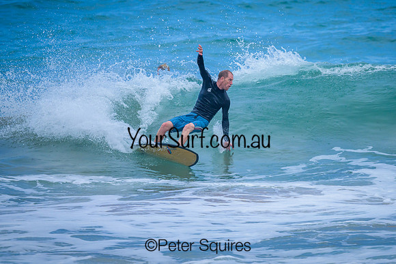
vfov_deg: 1.3
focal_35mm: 1099
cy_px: 102
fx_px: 12092
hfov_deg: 1.9
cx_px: 248
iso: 560
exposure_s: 1/3200
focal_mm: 800
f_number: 6.3
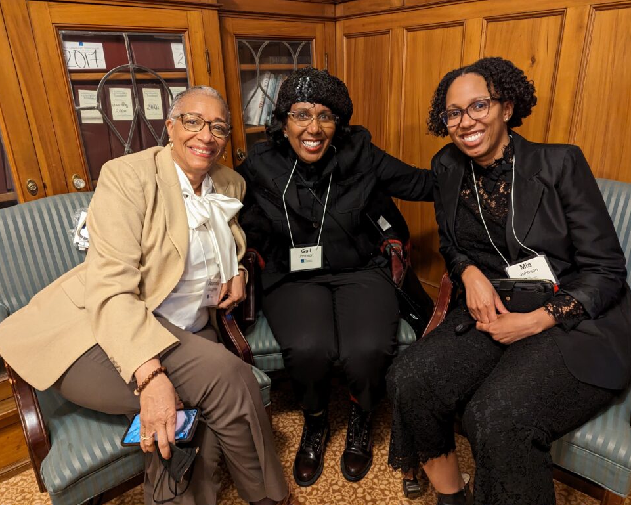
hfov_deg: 68.1
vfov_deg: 56.8
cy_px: 252
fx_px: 467
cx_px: 311
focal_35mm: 25
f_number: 1.85
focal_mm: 6.81
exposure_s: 1/120
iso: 1262
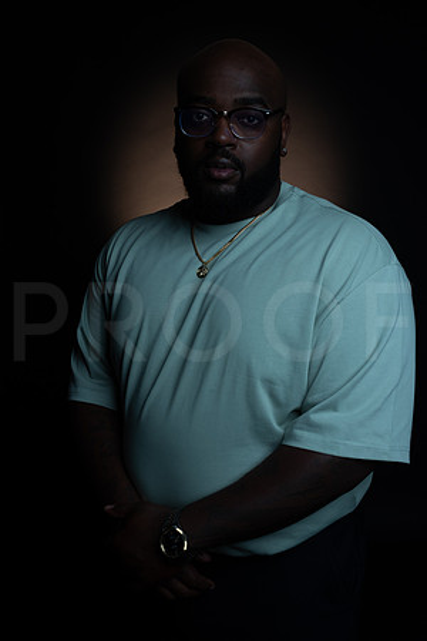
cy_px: 320
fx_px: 623
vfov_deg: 54.4
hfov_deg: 37.9
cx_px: 214
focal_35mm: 35
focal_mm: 35
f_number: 6.3
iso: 500
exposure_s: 1/200
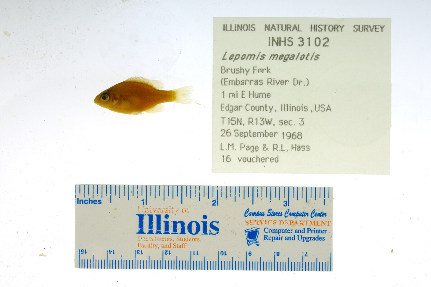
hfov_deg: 33.4
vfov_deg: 22.6
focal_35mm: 60
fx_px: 719
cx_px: 216
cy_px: 144
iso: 100
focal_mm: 60
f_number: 10
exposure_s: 1/200
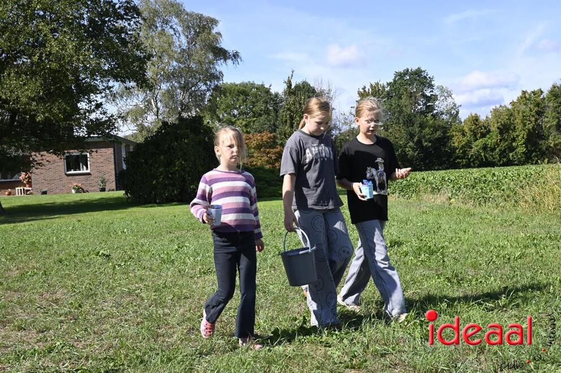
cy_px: 186
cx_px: 280
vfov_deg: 25.9
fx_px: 809
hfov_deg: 38.2
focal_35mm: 52
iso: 200
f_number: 9
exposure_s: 1/320
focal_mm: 52
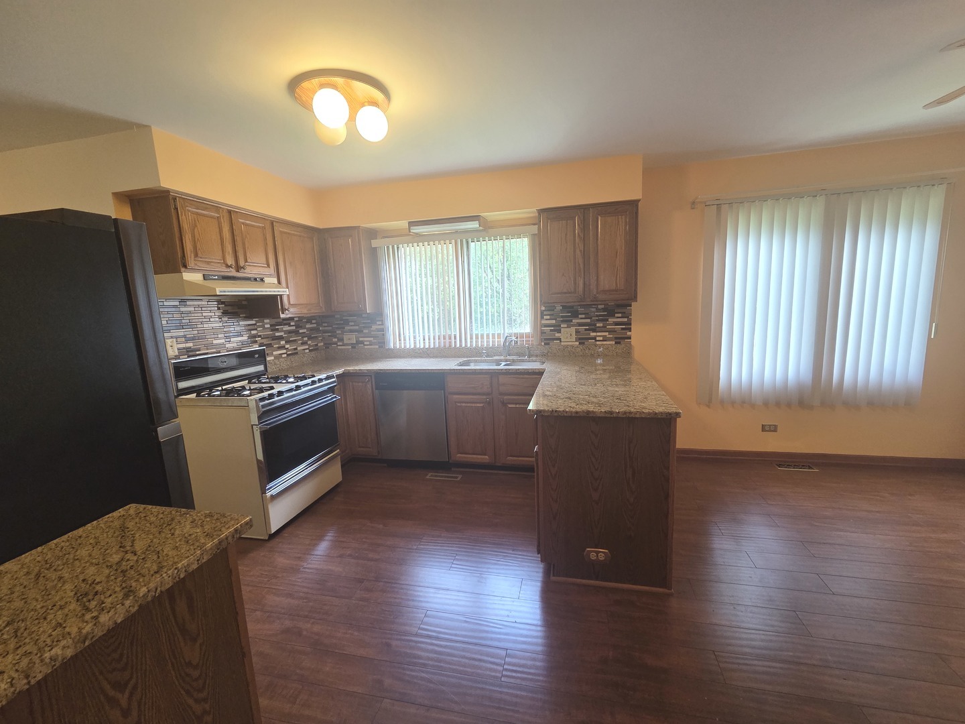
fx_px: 362
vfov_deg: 89.9
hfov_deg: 106.2
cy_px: 362
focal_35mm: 13
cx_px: 482
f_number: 2.2
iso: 200
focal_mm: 2.2
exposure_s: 1/60
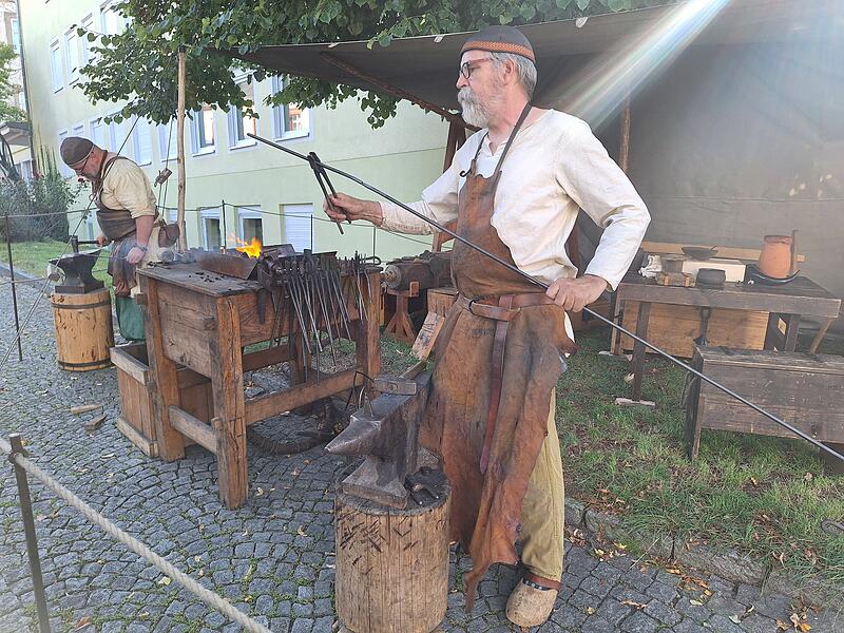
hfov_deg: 73.9
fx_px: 561
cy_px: 316
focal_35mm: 23
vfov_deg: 58.9
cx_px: 422
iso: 40
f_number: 1.8
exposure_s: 1/167
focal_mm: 5.54
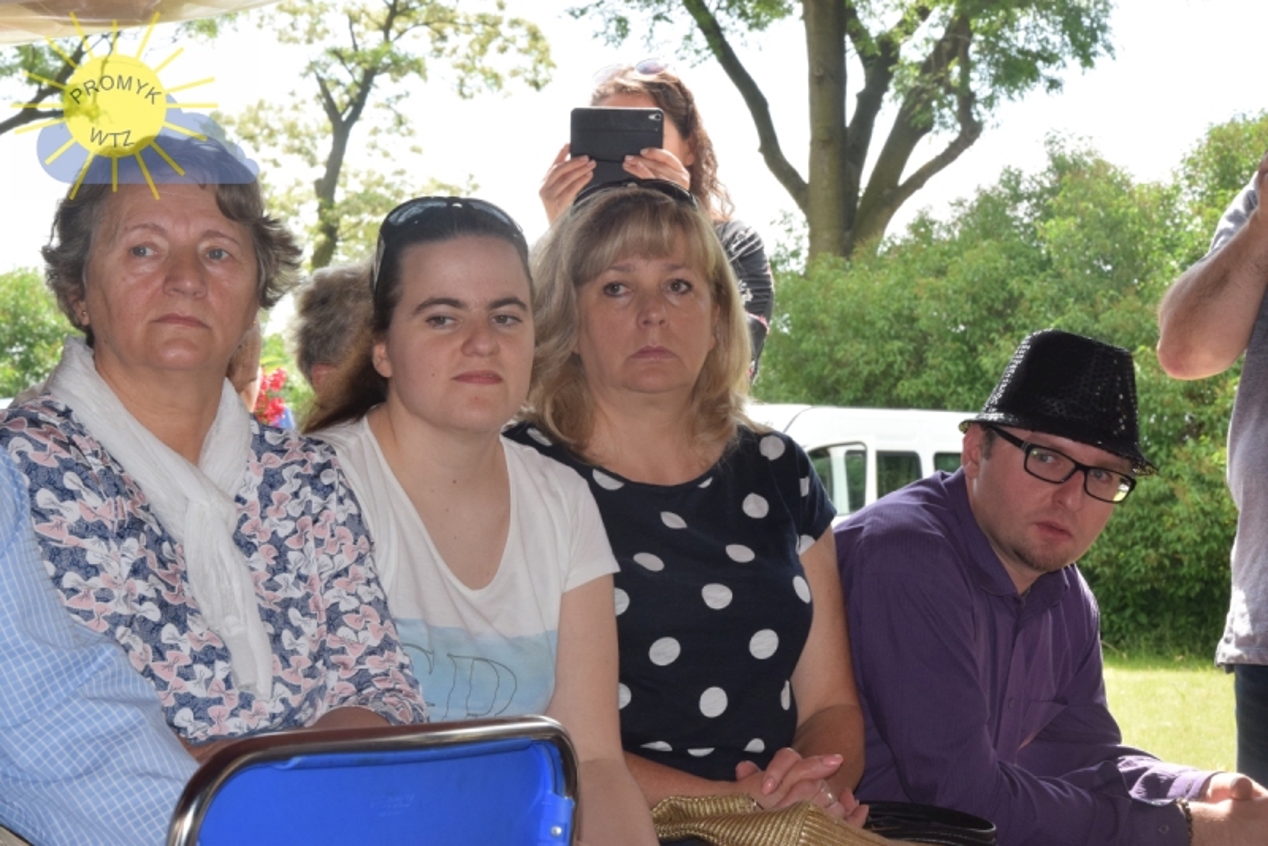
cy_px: 423
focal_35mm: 93
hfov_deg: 21.9
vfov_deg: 14.7
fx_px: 3277
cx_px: 634
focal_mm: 62
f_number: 14
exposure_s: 1/200
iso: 800
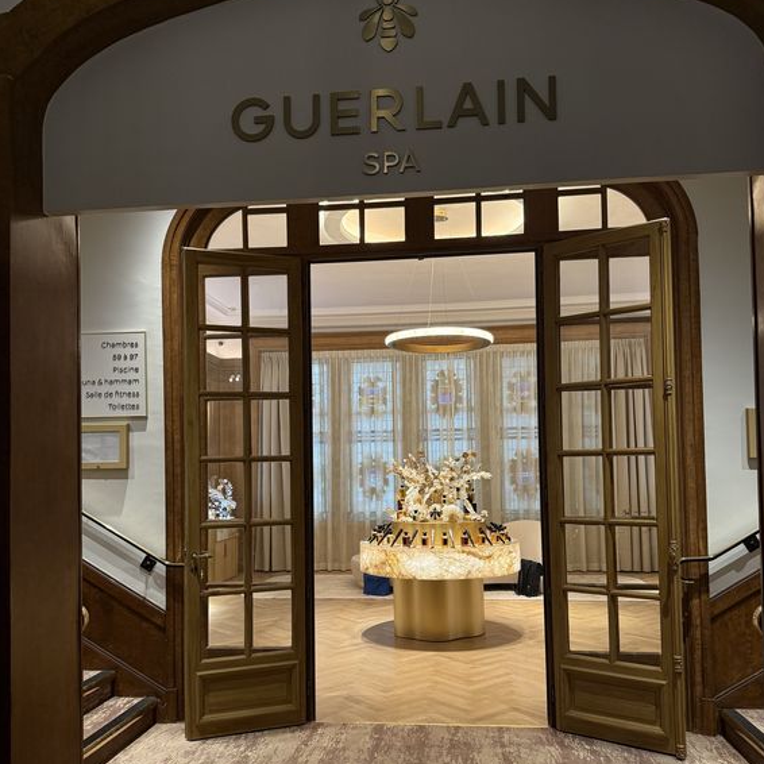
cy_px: 439
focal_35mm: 29
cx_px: 386
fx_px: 724
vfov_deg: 55.4
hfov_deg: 55.6
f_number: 1.78
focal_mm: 6.76
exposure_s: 1/68
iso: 200
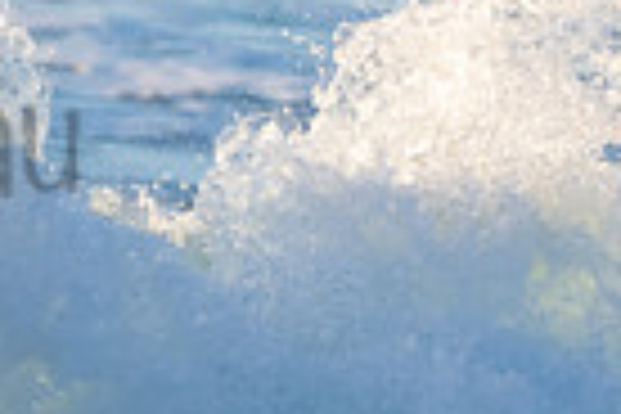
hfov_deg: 0.9
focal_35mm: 2201
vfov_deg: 0.6
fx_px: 37964
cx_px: -396
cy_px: 88
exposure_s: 1/1250
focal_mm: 350
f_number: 5.6
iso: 800
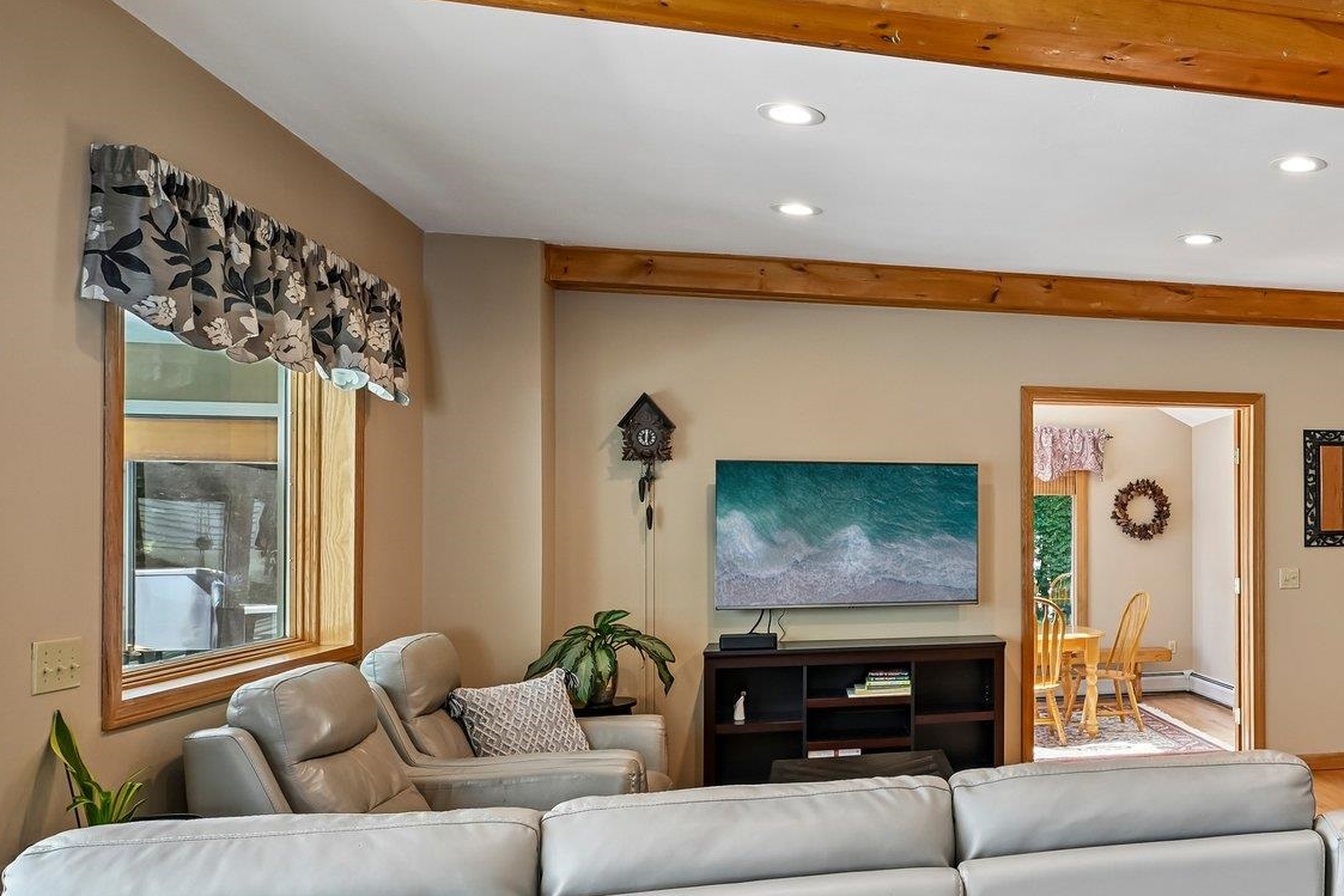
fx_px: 1157
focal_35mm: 31
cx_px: 1173
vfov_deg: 42.2
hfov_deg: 53.8
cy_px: 527
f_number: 8
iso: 400
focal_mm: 17
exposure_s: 1/8
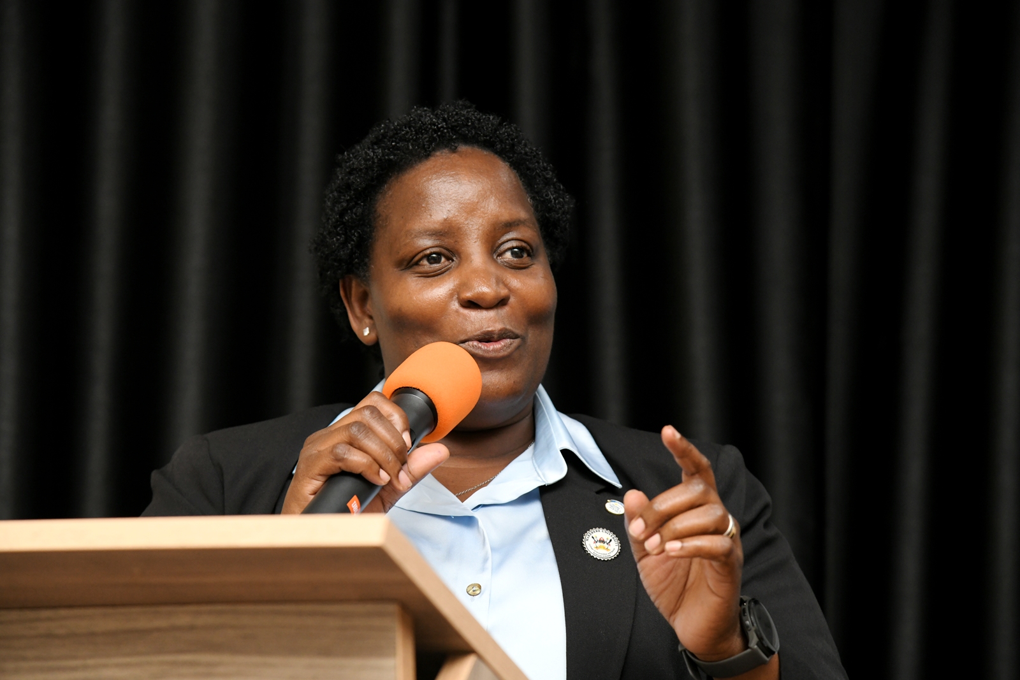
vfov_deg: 11.4
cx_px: 510
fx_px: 3400
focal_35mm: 120
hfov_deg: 17.1
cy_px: 340
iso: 2000
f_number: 5.6
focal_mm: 120
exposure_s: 1/250
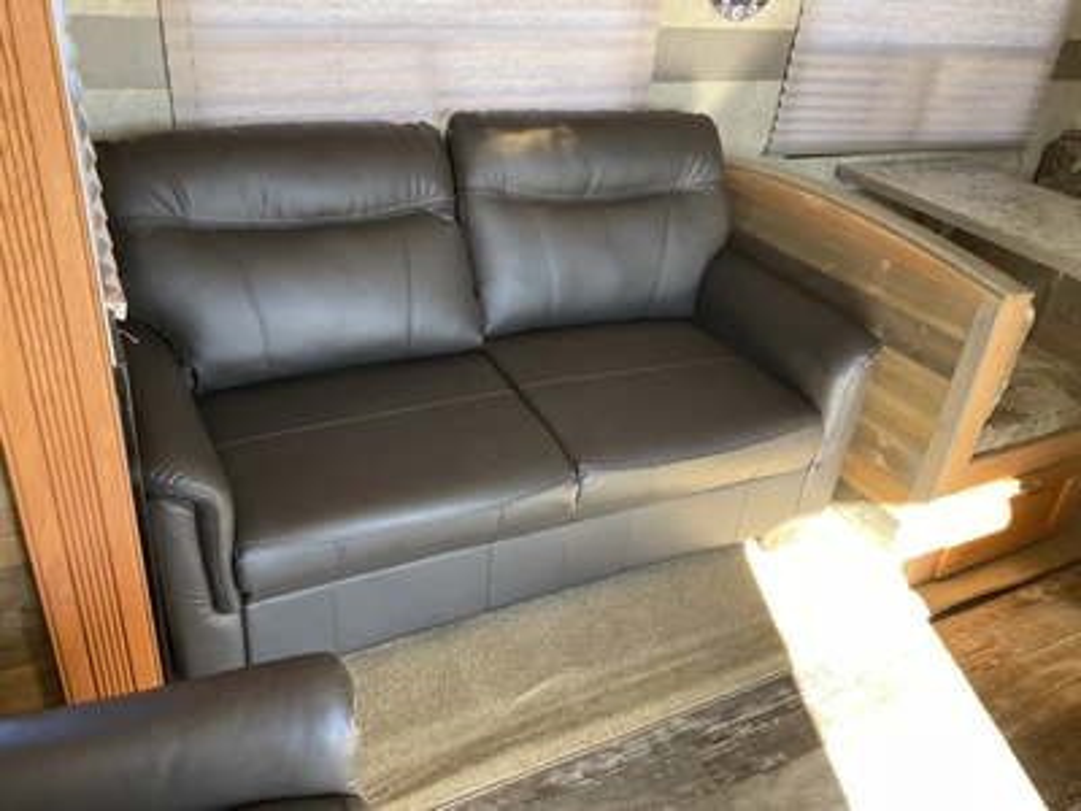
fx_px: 906
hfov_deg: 61.7
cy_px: 406
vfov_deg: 48.2
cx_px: 540
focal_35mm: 29
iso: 64
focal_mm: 3
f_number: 1.8
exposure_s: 1/97
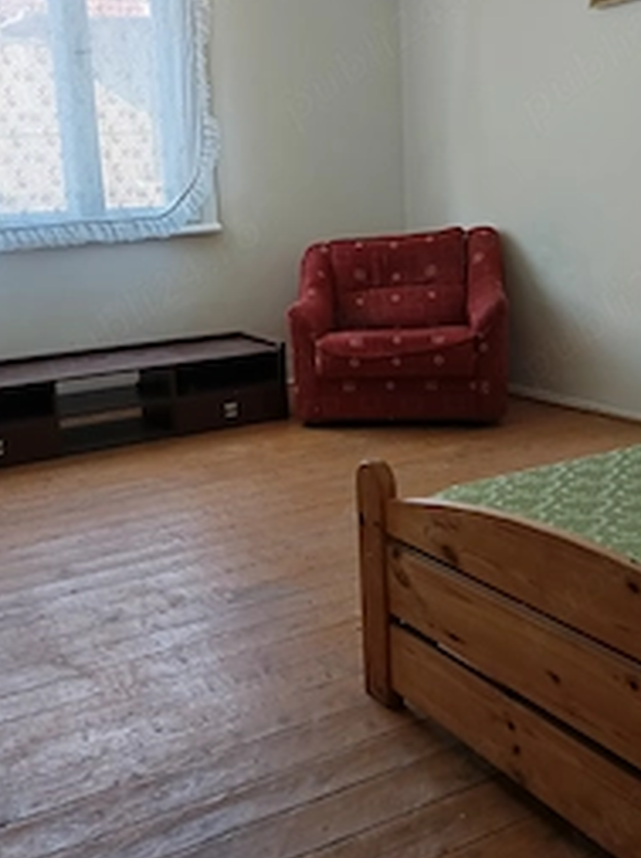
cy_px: 356
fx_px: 941
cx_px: 271
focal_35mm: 38
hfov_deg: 37.5
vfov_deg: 48.8
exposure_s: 1/50
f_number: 1.7
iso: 341
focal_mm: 5.31
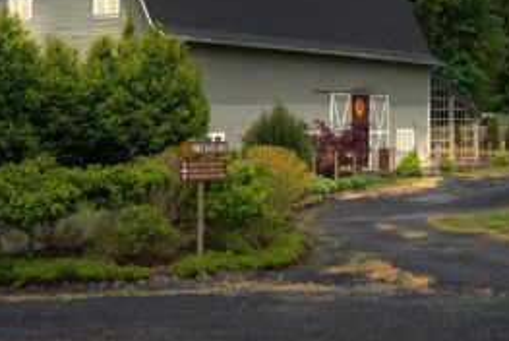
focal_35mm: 76
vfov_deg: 17.9
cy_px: 90
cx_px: 350
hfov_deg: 26.4
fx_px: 1076
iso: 100
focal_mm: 50
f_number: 1.8
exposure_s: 1/4000
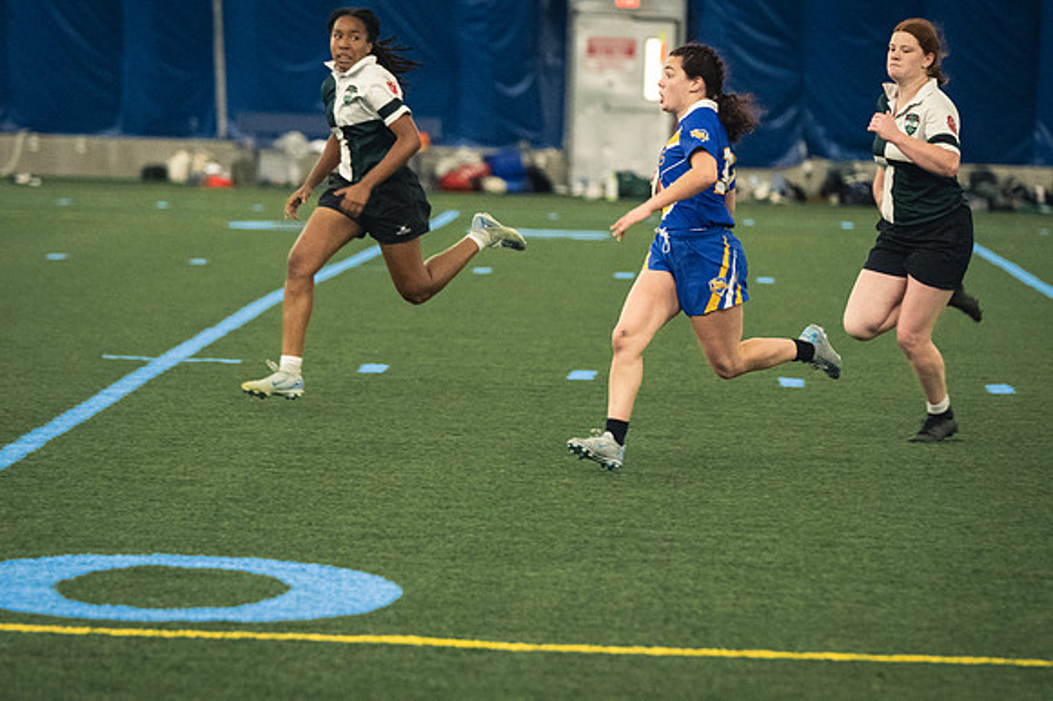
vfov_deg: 6.8
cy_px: 350
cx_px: 526
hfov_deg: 10.2
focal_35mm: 202
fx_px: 5905
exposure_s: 1/500
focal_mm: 135
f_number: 2.8
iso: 8000
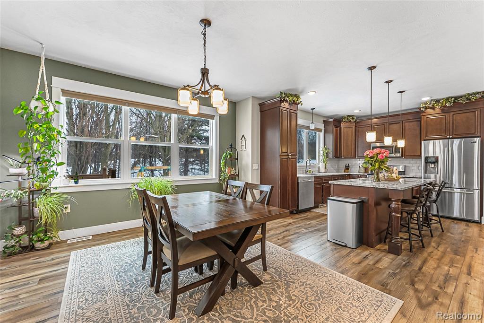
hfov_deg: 101.9
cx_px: 242
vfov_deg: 78.9
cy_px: 162
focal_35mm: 15
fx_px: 196
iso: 3200
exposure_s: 1/15
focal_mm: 14.6
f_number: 7.1
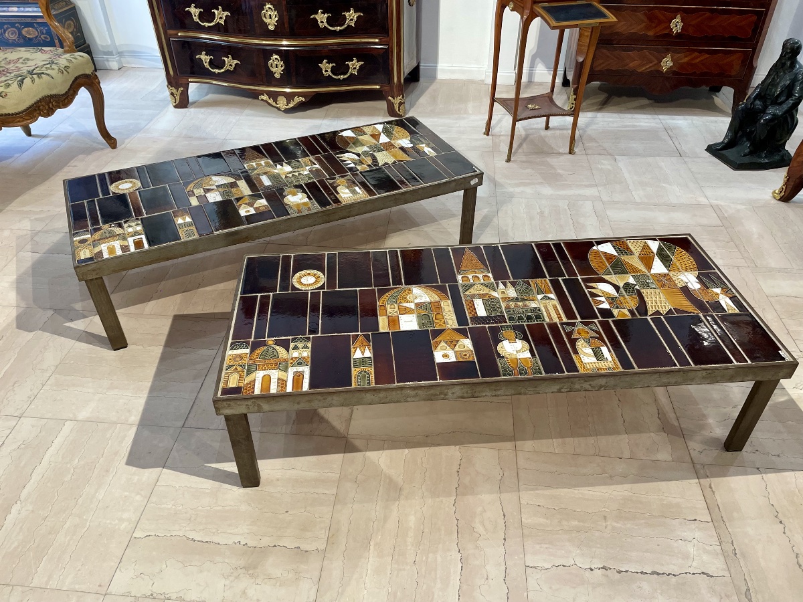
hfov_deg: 67.3
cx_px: 402
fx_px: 603
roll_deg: -0.2
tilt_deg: -37.6
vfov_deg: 53.1
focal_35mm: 26
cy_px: 301
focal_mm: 4.2
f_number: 1.6
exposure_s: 1/100
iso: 125
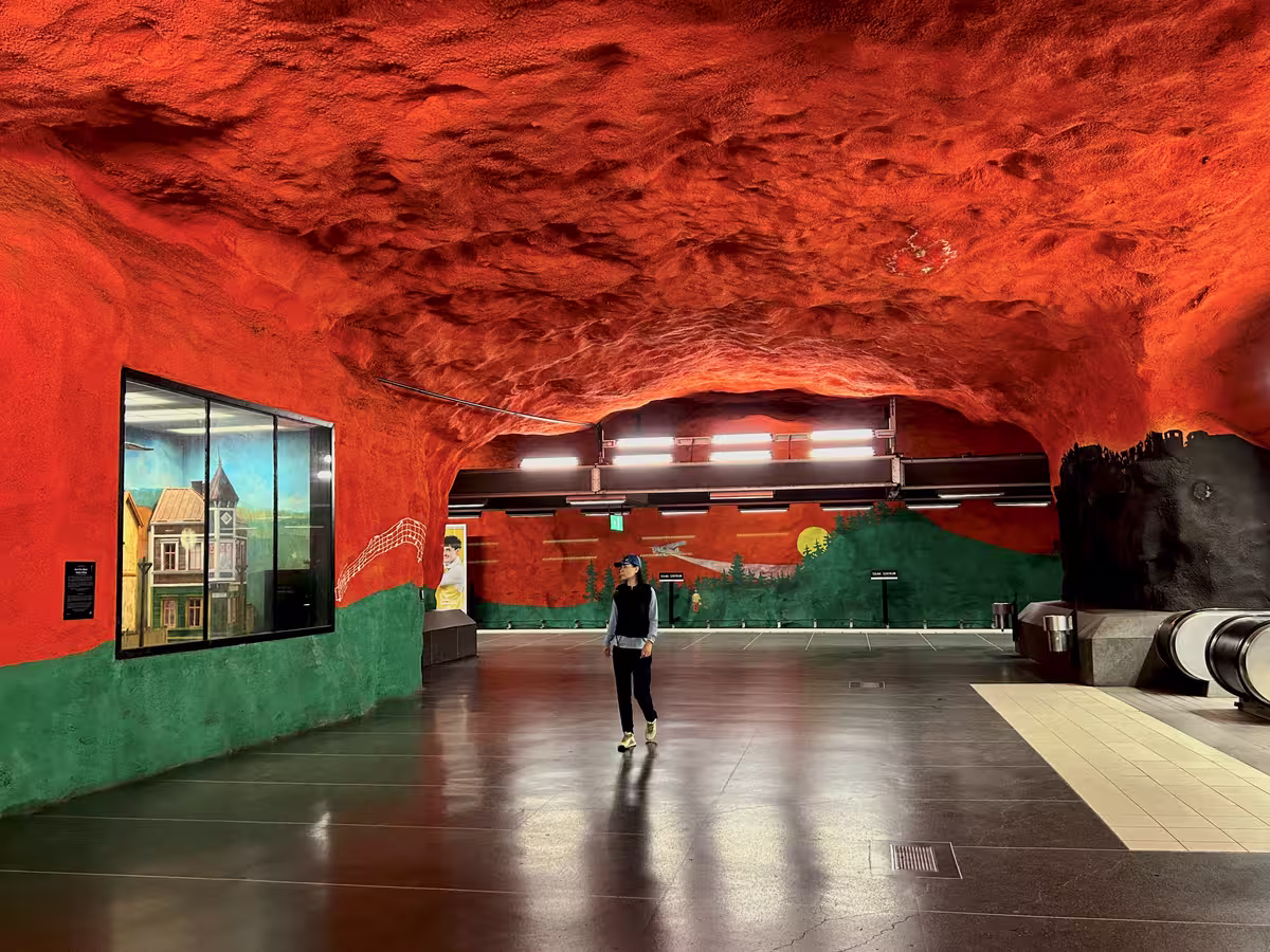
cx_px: 635
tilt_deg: +2.8
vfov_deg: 53.1
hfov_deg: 67.3
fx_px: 954
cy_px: 476
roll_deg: +1.1
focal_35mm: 26
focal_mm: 5.7
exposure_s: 1/50
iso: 400
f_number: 1.5
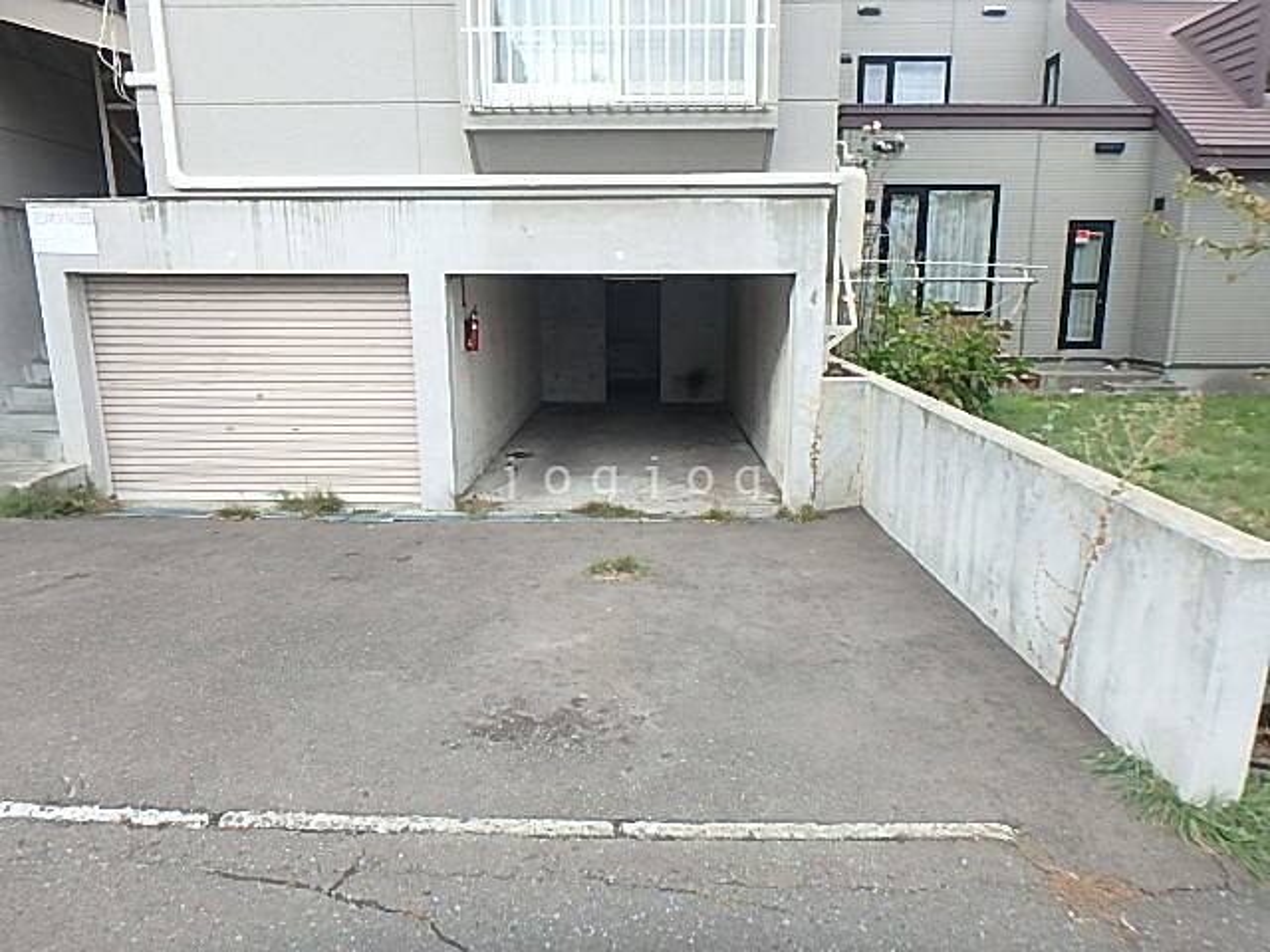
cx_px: 635
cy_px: 476
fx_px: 770
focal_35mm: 21
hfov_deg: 79.0
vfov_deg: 63.4
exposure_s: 1/60
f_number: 3.5
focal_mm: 3.7
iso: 160
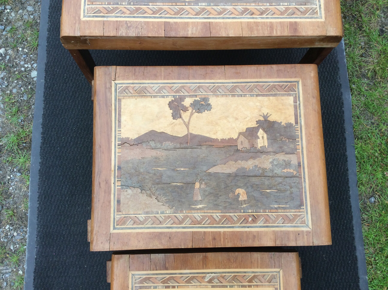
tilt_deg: -80.8
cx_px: 194
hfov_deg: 56.9
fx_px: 358
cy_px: 145
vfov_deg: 44.1
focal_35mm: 32
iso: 40
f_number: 2.4
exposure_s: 1/100
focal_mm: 3.3
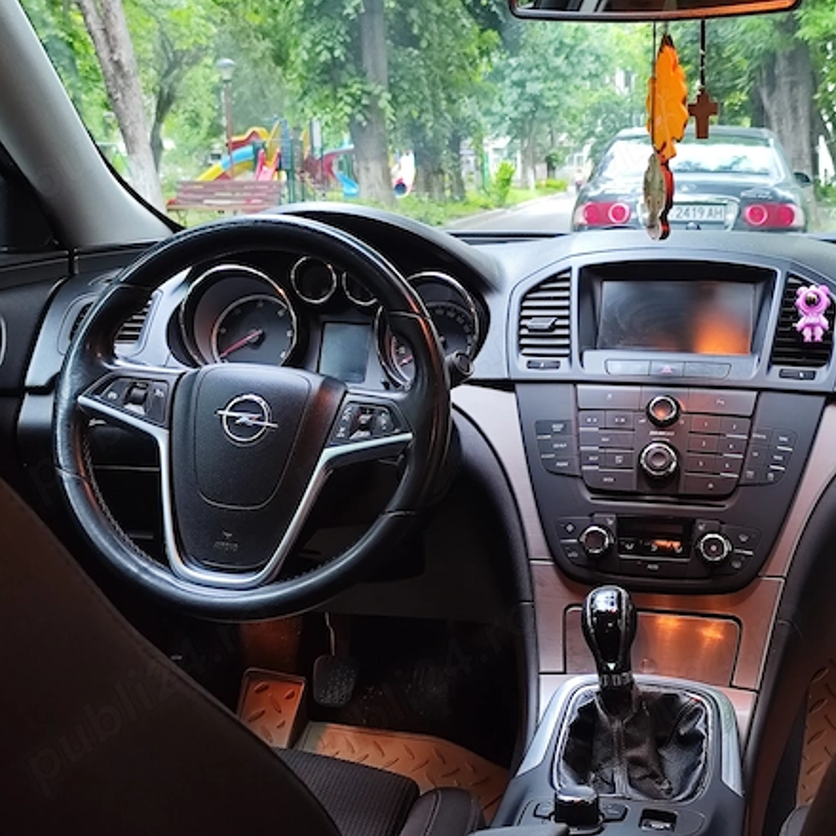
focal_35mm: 47
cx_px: 547
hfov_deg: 35.8
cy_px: 422
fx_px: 1284
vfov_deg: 36.1
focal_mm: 6.14
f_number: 1.65
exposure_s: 1/20
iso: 800
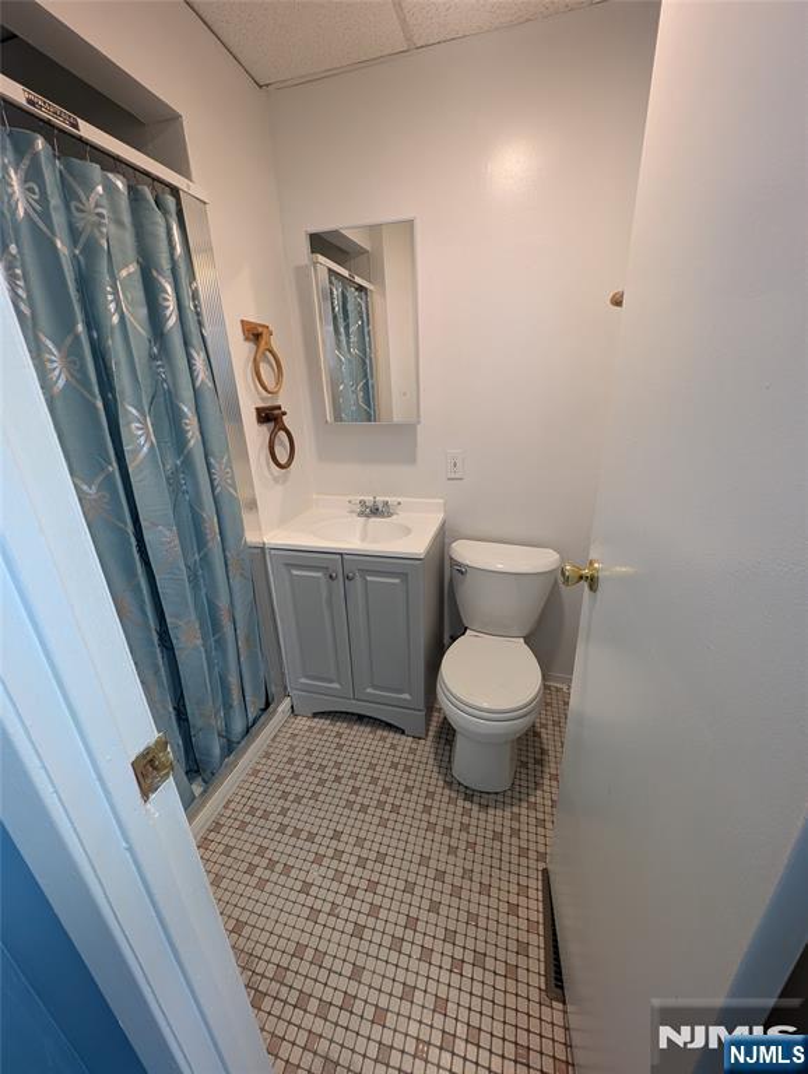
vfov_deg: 110.5
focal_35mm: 12
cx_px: 404
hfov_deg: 94.6
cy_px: 537
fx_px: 373
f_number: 1.95
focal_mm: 2.23
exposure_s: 1/24
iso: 71
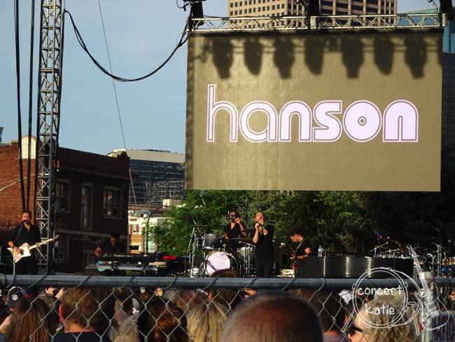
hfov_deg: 12.1
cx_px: 228
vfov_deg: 9.1
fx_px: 2143
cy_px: 171
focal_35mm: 163
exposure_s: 1/200
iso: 80
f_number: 5.6
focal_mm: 27.93
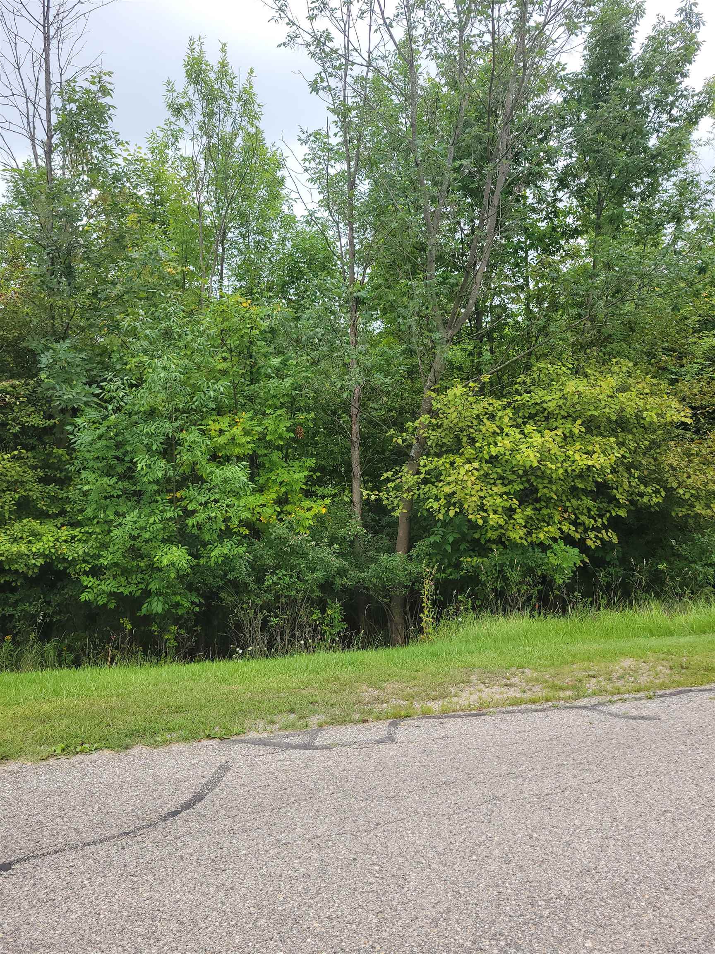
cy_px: 477
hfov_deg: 53.1
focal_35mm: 26
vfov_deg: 67.3
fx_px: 716
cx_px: 358
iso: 40
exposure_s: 1/843
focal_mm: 5.4
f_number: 1.8
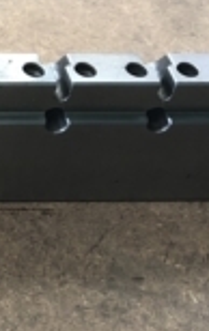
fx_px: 1115
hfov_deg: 9.3
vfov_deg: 16.9
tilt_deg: -48.7
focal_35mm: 123
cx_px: -328
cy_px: 224
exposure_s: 1/24
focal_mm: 3.99
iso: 32
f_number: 1.8
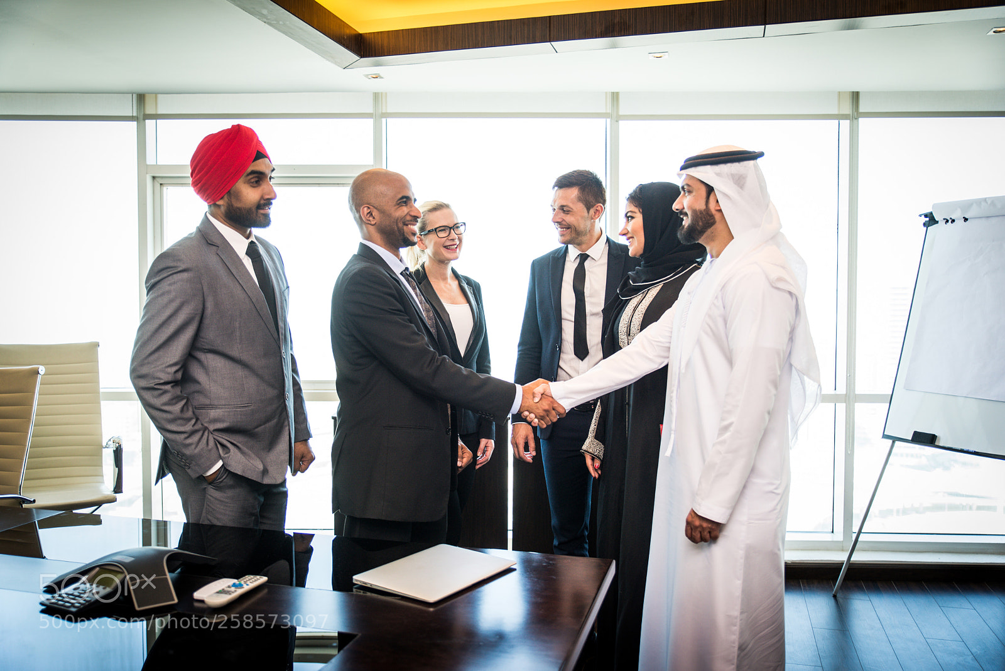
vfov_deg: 41.1
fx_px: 894
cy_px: 336
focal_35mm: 32
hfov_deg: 58.7
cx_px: 502
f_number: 2.8
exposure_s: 1/125
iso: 320
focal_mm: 32
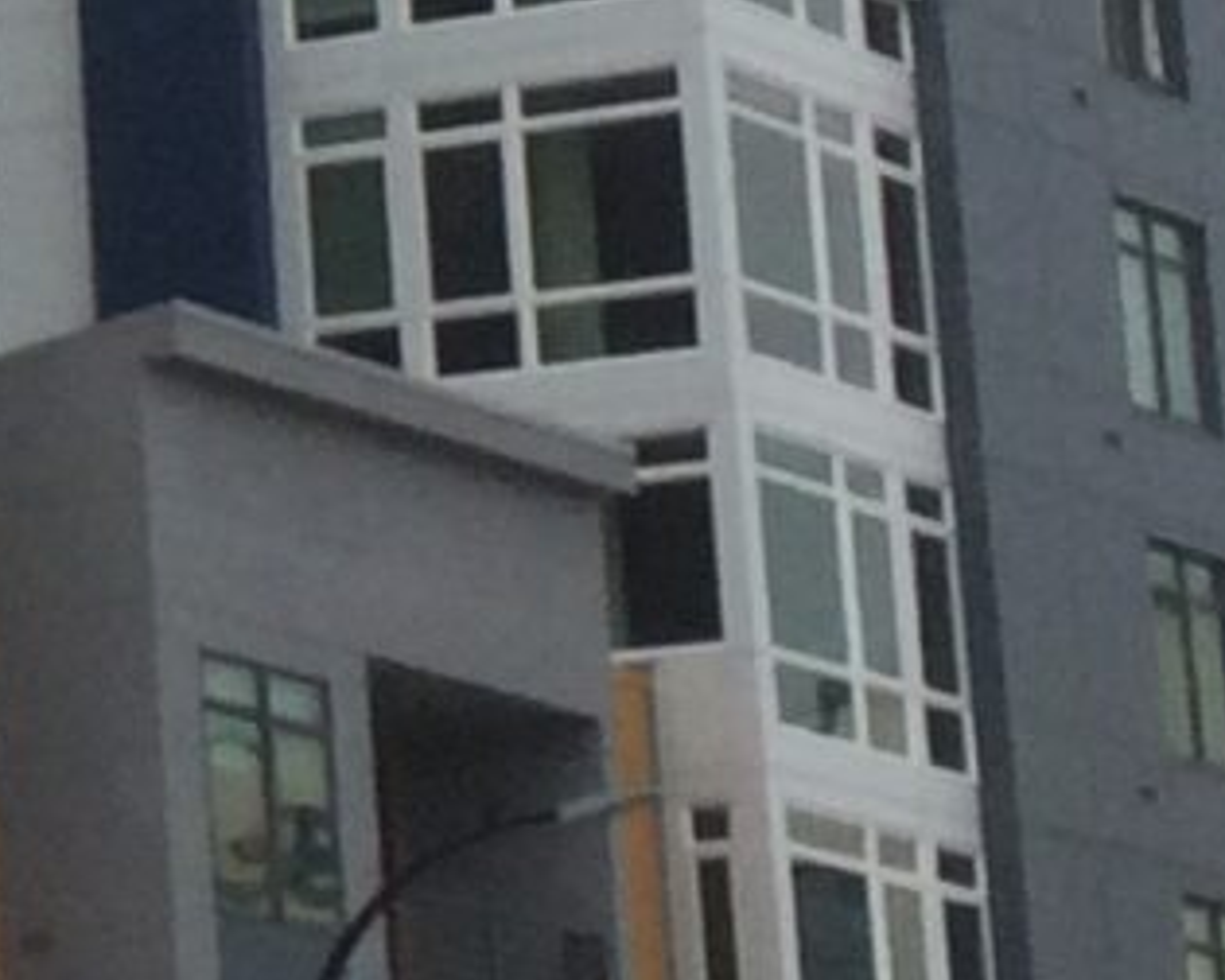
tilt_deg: +17.9
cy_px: -634
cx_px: -1766
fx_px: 8339
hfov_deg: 7.8
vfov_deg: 6.6
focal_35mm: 230
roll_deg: +1.5
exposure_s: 1/2933
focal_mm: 4.15
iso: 32
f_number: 2.2
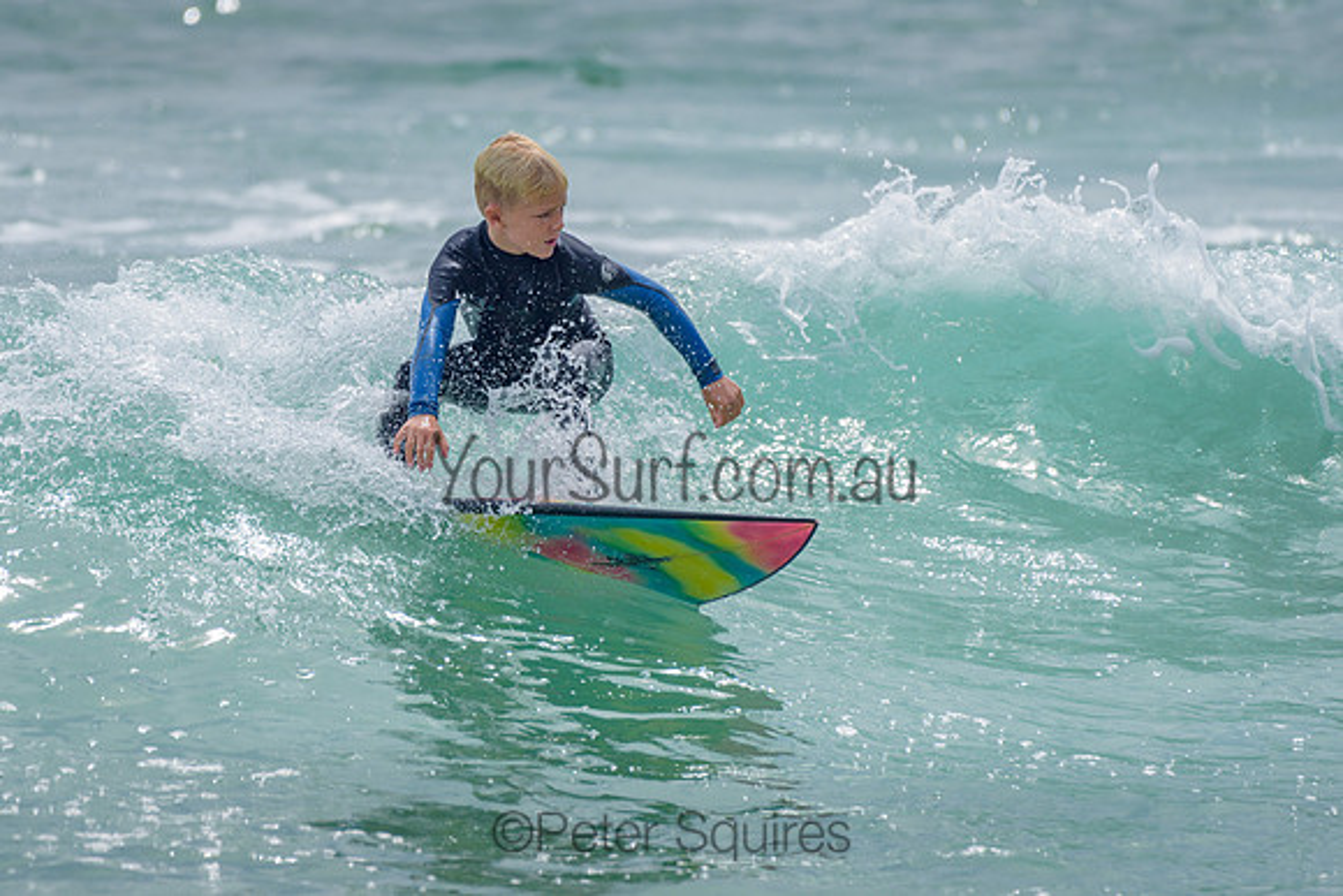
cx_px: 520
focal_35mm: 613
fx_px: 22857
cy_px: 347
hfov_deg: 3.4
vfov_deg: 2.2
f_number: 5.6
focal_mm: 500
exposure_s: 1/2000
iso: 125
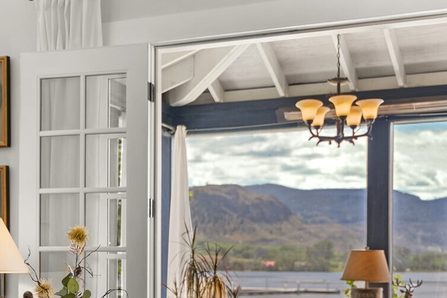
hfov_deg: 27.7
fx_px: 880
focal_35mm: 71
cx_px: 70
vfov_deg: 18.9
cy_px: 272
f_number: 2.8
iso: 320
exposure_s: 1/15
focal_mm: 31.4
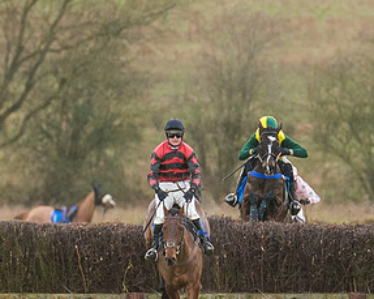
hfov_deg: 1.3
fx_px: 16587
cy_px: 59
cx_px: 364
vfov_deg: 1.0
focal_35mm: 1500
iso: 800
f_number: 4
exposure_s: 1/1000
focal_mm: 300
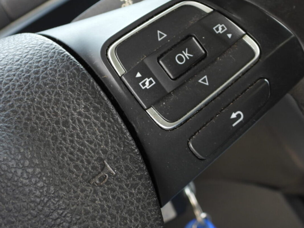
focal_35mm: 70
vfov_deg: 20.9
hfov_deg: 27.8
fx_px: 615
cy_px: 67
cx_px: 170
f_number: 3.2
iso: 100
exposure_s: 1/50
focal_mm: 8.5
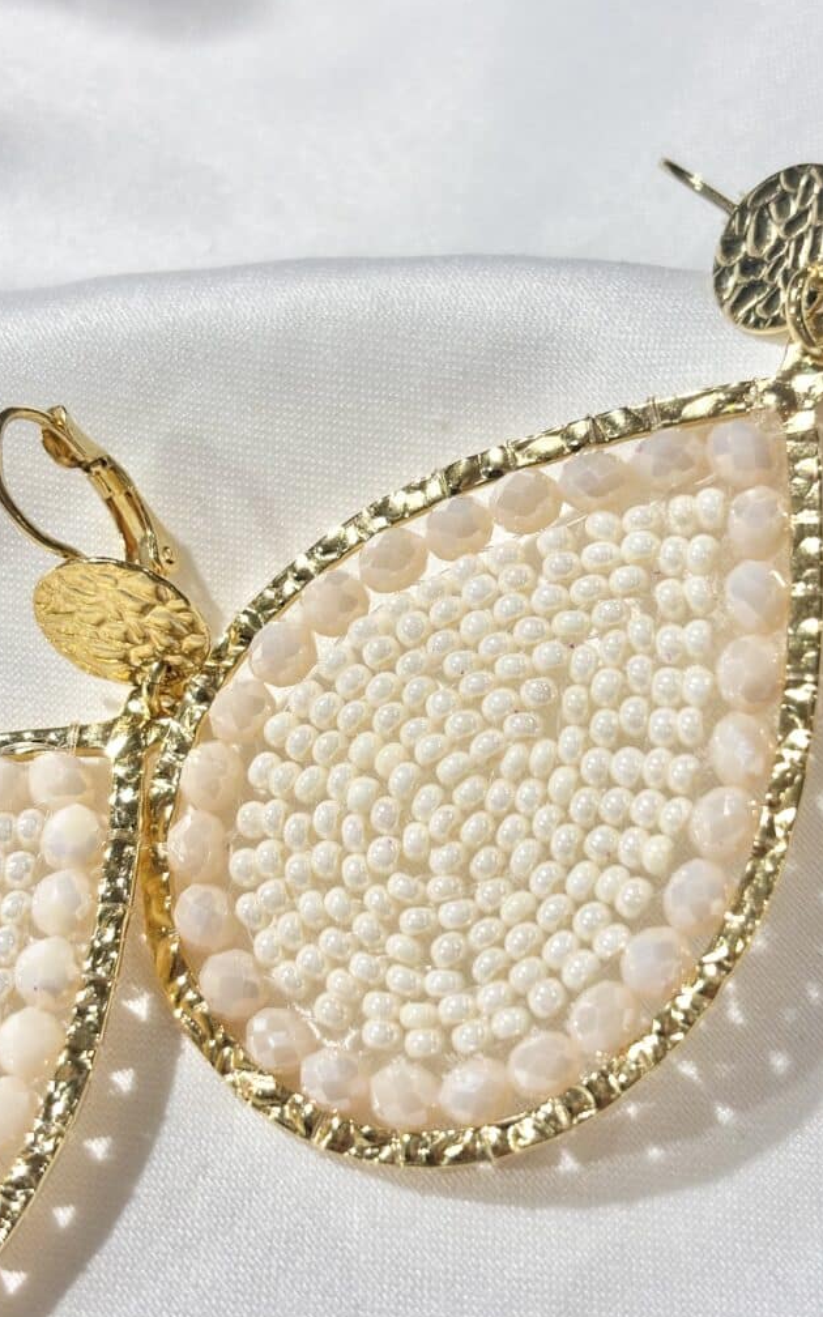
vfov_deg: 36.3
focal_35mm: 56
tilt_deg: -56.9
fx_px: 2010
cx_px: 442
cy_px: 664
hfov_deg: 23.1
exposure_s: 1/284
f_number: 1.6
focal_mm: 5.96
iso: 32
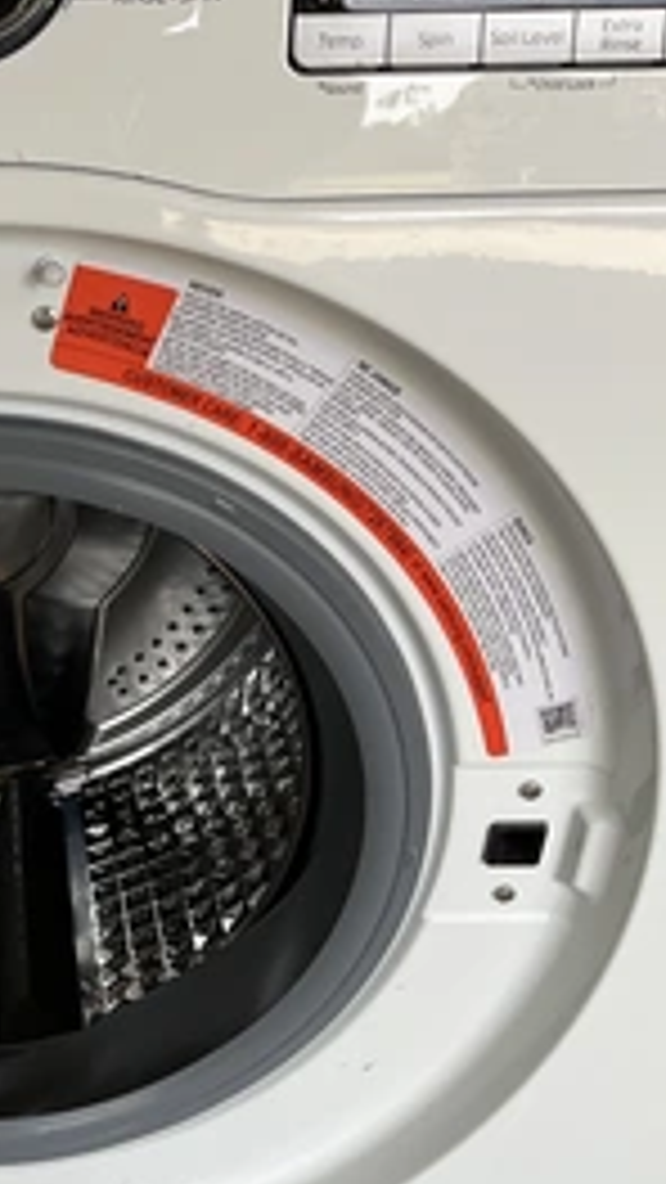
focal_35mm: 48
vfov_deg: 42.9
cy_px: 644
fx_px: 1506
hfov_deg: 23.2
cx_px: -90
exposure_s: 1/120
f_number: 1.8
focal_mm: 3
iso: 20
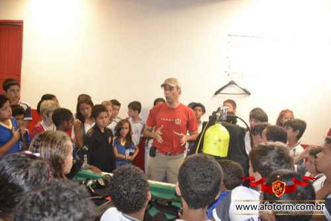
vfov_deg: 43.6
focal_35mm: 30
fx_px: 276
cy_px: 110
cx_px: 166
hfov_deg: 61.9
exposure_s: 1/60
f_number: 3.5
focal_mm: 20
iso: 1100
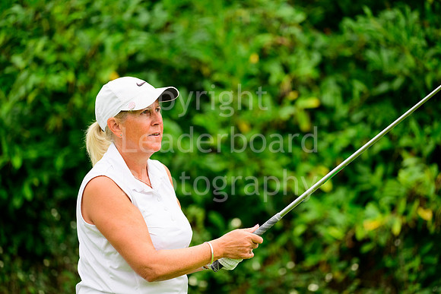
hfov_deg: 7.9
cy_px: 147
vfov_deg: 5.3
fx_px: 3186
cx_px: 220
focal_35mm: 260
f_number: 5
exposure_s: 1/2000
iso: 2000
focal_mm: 260
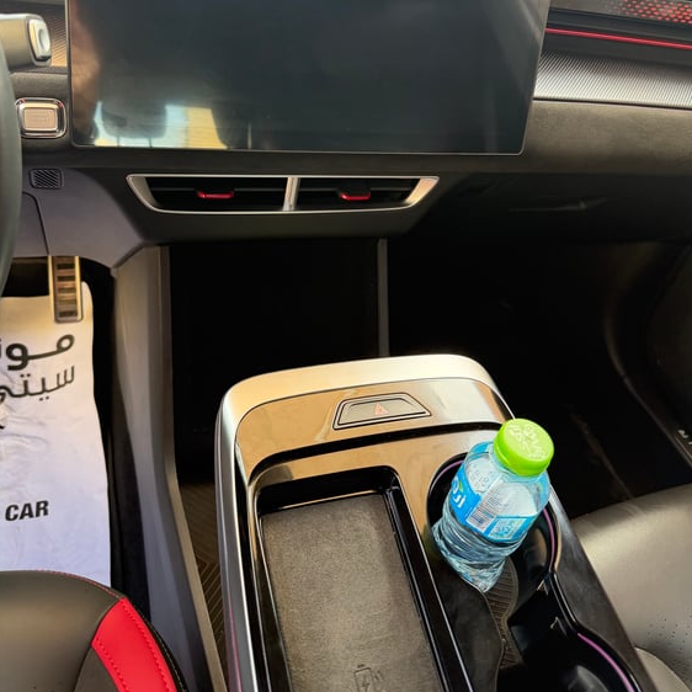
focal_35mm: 29
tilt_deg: -36.7
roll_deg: -15.5
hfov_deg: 55.6
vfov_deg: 54.6
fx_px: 656
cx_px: 351
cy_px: 236
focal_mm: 6.76
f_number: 1.78
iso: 200
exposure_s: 1/103
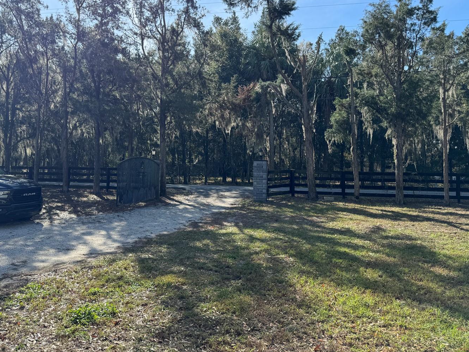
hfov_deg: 61.6
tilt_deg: +1.0
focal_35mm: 29
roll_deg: -0.8
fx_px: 393
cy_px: 159
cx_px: 220
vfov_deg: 48.2
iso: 80
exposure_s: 1/1869
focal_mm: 6.76
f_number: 1.78
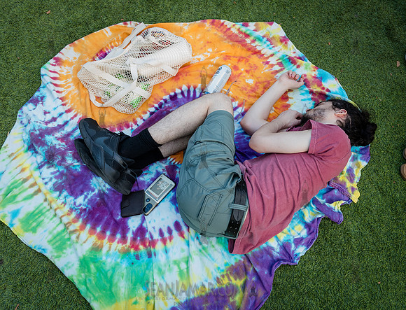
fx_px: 384
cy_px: 140
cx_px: 277
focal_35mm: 33
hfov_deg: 54.4
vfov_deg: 43.9
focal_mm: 24
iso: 1000
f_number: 4
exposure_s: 1/160
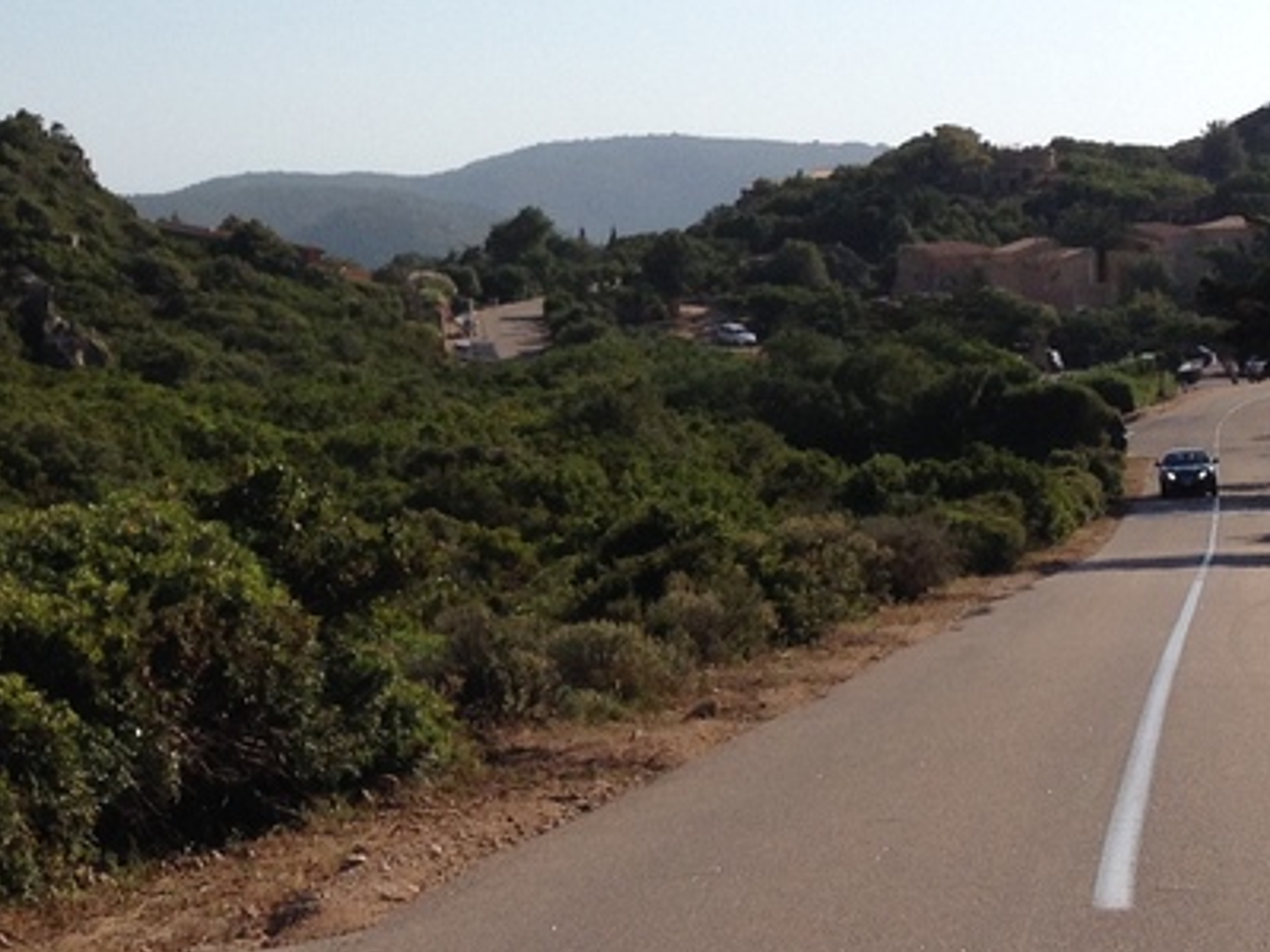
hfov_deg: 18.7
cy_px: 387
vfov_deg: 14.1
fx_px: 3852
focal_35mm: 105
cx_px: 406
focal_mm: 4.28
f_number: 2.4
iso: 50
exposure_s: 1/2762
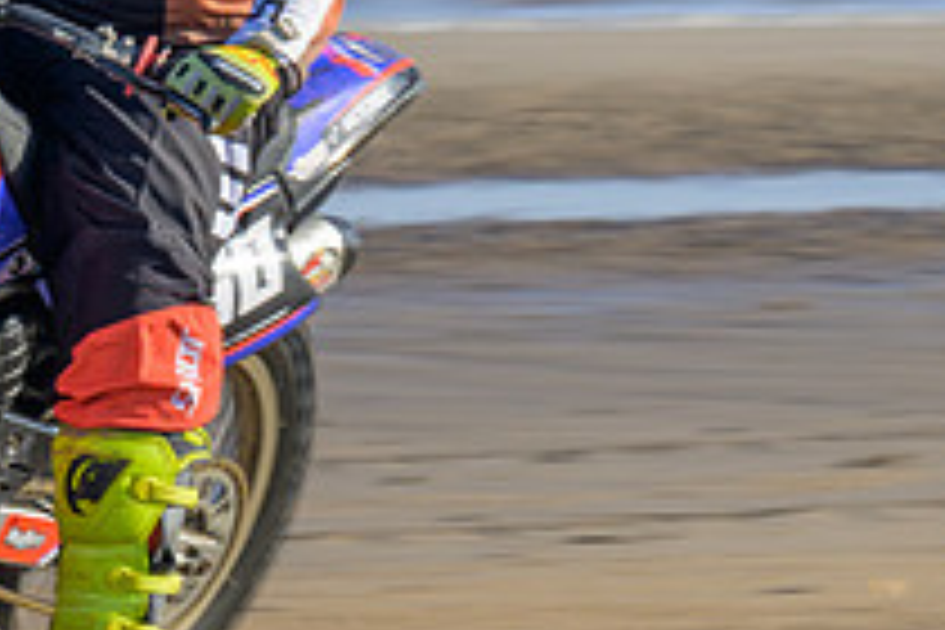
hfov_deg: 3.9
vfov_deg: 2.6
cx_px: -420
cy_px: 198
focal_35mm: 527
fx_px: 13833
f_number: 8
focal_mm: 95
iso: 72
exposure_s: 1/200
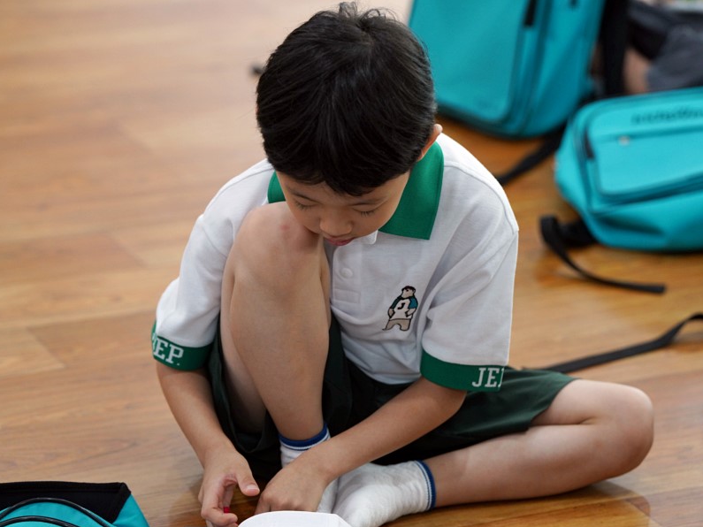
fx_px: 2985
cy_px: 264
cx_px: 363
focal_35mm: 147
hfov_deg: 13.4
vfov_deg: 10.1
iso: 1600
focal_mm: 135
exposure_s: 1/160
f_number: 4
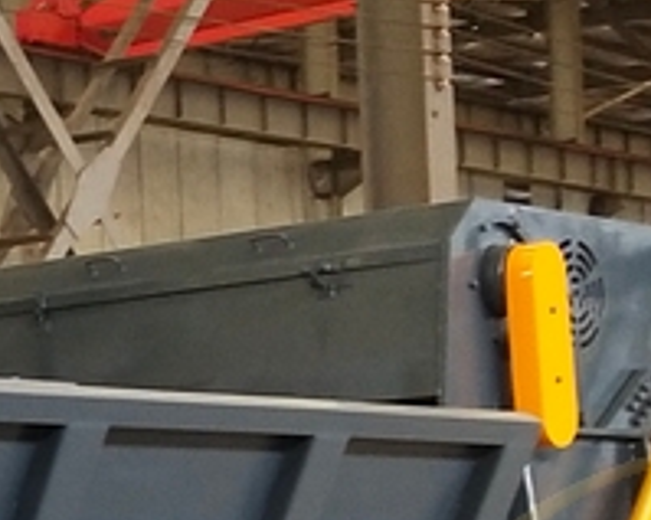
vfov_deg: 8.6
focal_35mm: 177
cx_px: -357
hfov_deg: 10.5
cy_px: 605
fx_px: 3409
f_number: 1.8
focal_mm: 3.95
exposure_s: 1/50
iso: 404
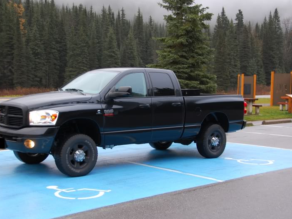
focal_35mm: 56
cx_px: 136
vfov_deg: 26.1
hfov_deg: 34.3
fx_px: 472
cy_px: 111
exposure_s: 1/15
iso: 200
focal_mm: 34
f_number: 4.2
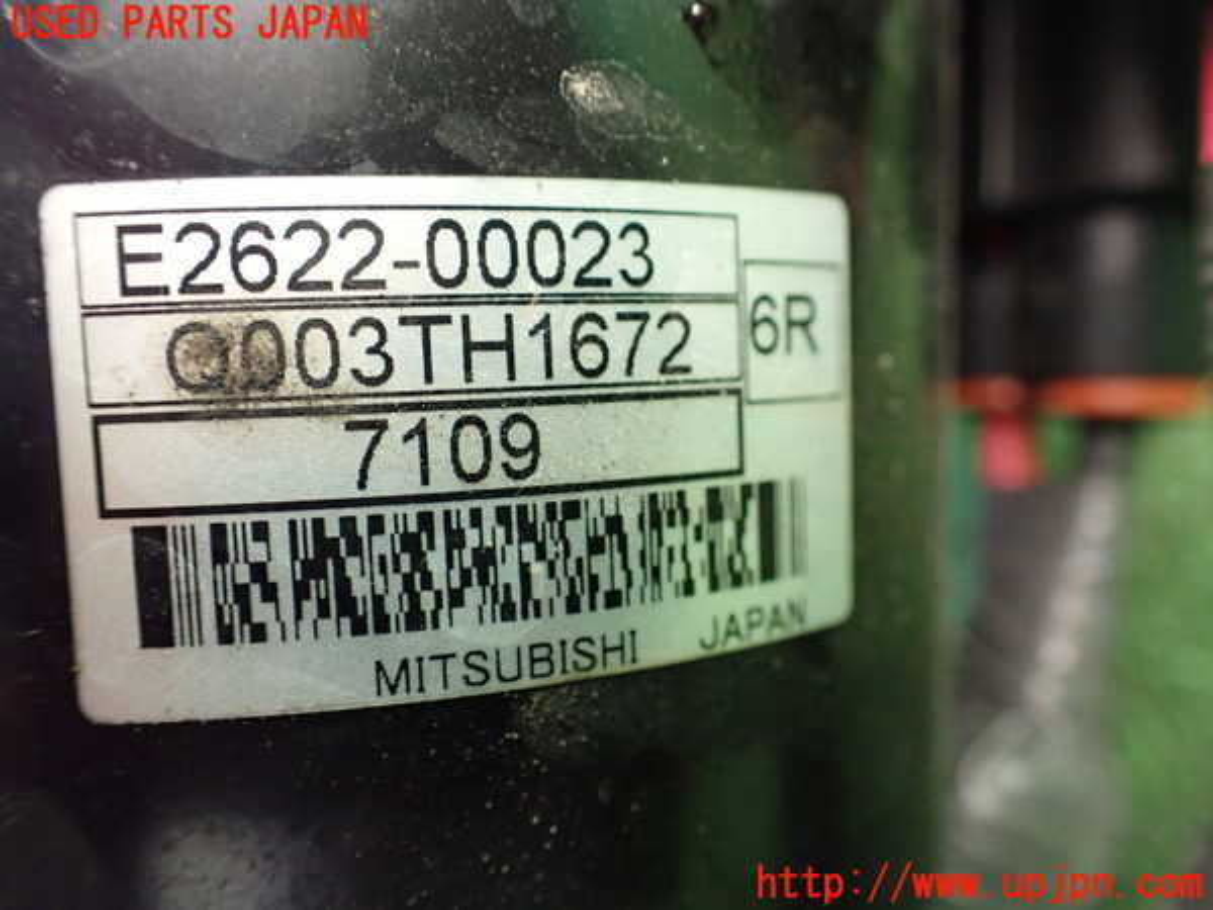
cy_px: 455
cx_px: 606
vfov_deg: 46.8
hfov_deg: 60.0
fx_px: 1051
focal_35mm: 30
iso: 800
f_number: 2.3
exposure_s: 1/100
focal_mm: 5.4
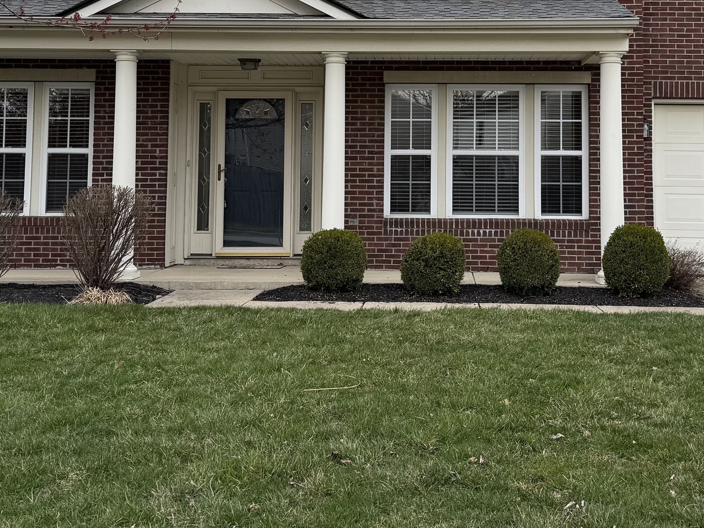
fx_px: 1159
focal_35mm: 57
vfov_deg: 25.2
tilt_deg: +3.3
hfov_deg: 33.7
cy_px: 94
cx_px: 399
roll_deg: -0.1
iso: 80
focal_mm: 6.76
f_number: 1.78
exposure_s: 1/326
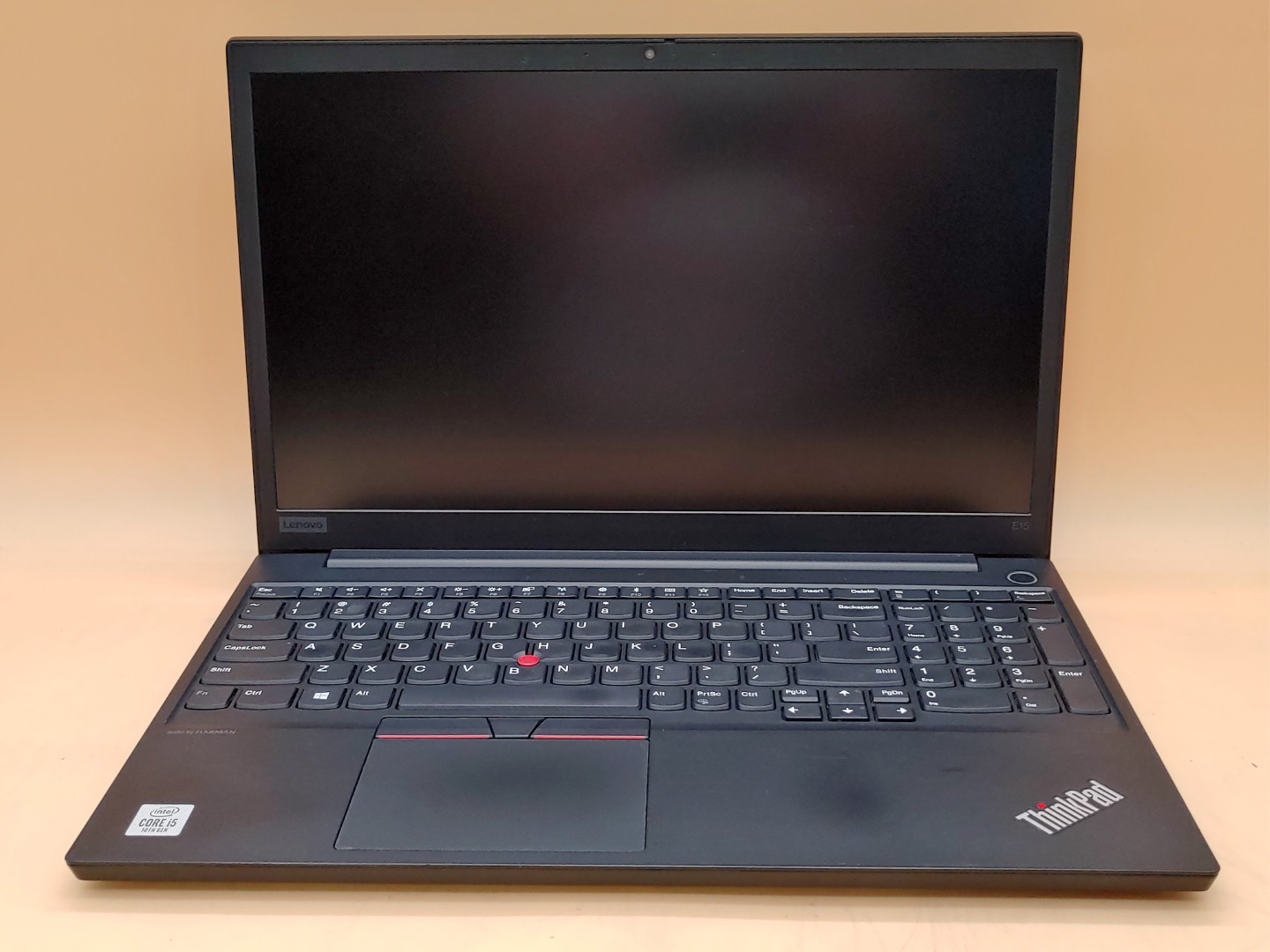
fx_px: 1431
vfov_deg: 36.8
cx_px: 635
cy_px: 476
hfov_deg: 47.9
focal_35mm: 39
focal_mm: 4.36
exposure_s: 1/120
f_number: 1.8
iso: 100
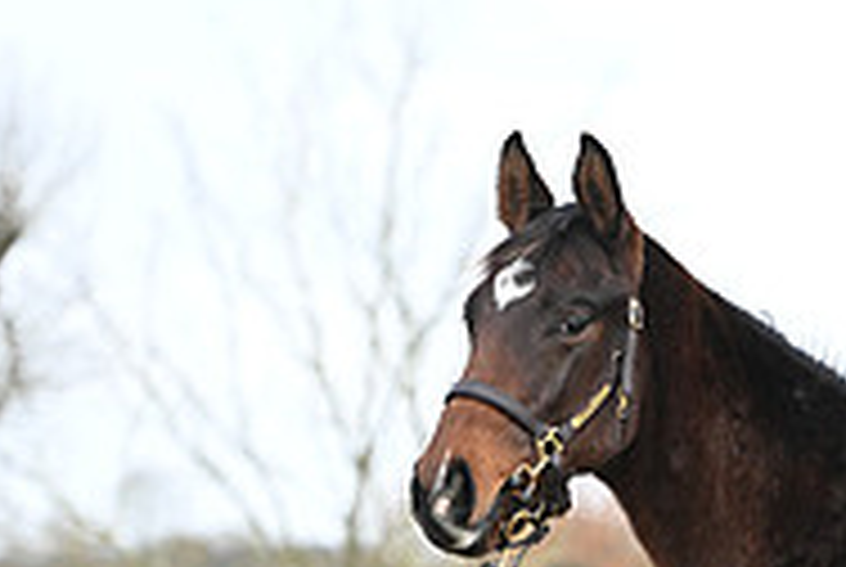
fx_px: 9791
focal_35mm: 416
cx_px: 1188
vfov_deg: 3.3
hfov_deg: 4.9
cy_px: 785
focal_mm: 135
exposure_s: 1/1000
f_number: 4
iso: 2000
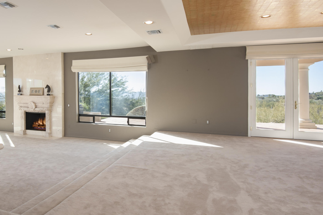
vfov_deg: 54.7
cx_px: 102
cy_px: 126
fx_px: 206
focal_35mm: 23
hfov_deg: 73.3
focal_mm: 16
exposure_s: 1/50
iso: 400
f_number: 8
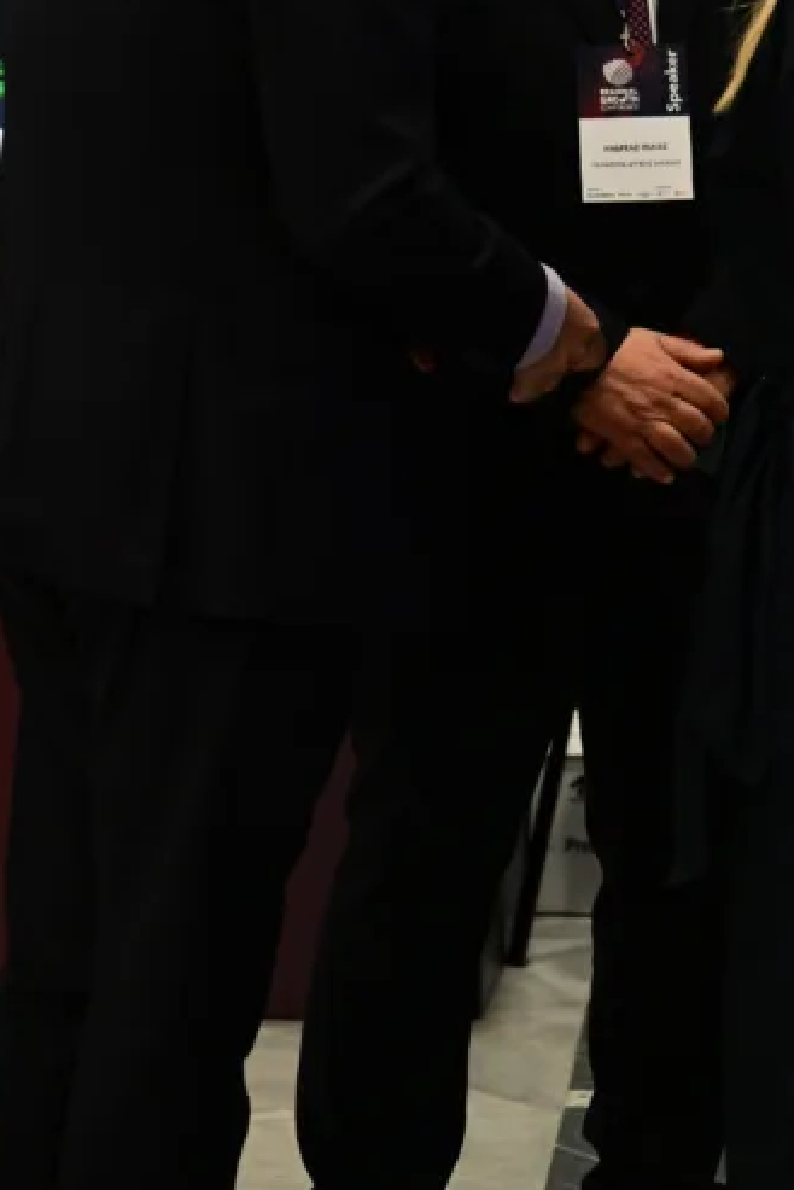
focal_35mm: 137
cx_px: 713
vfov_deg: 14.7
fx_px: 4529
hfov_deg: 10.0
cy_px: 14
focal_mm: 66
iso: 3200
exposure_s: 1/200
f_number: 4
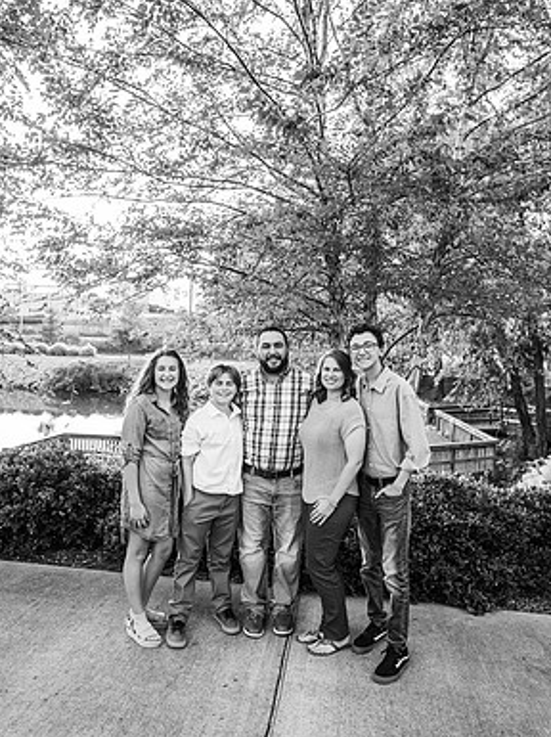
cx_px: 277
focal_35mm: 27
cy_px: 345
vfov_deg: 65.3
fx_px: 574
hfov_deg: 51.3
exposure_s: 1/200
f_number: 3.2
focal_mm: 24
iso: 250
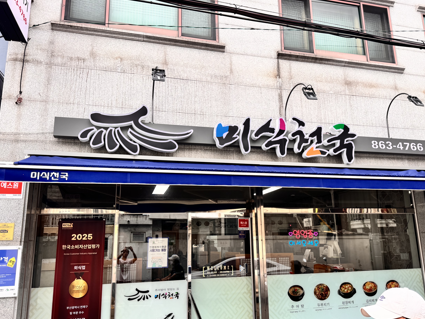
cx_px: 226
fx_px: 344
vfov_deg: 49.7
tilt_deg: +12.9
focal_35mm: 28
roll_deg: +1.9
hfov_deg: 63.4
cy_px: 167
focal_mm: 6.76
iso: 80
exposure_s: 1/609
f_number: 1.78
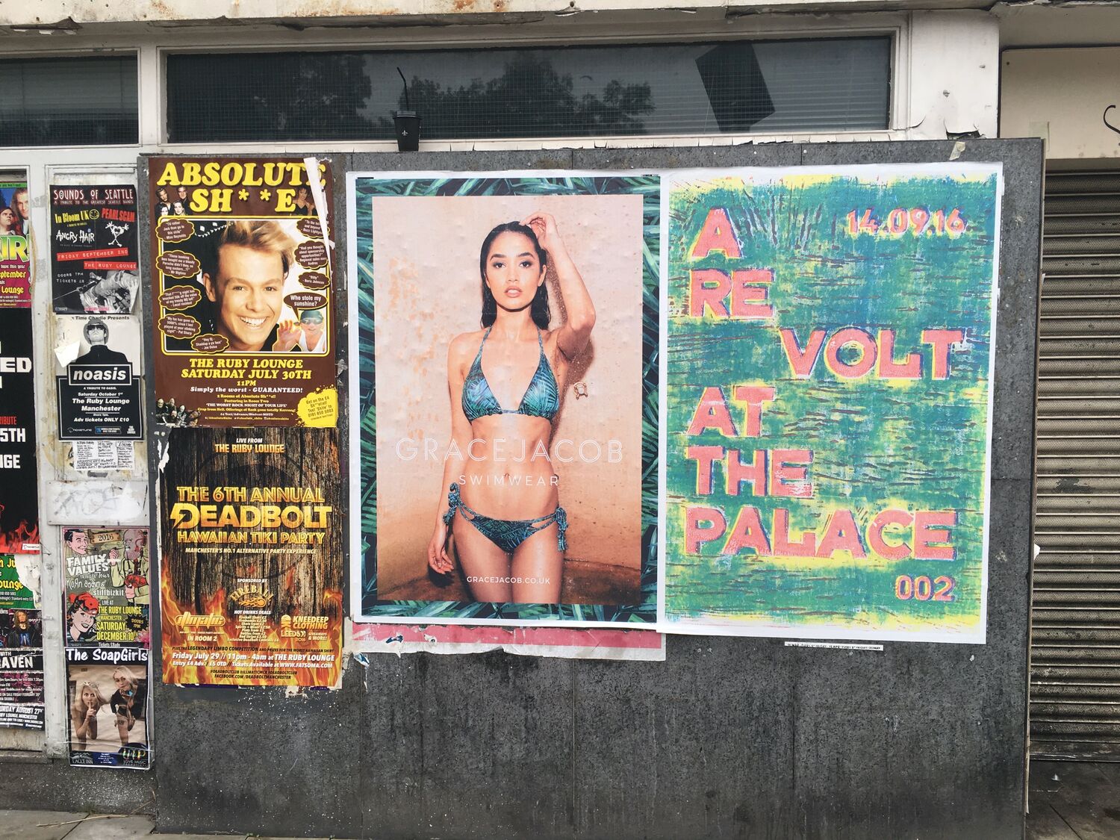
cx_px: 560
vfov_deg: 48.2
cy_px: 420
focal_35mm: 29
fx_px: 938
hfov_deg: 61.7
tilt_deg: -3.3
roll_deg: -0.3
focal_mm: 4.15
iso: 25
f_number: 2.2
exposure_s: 1/100
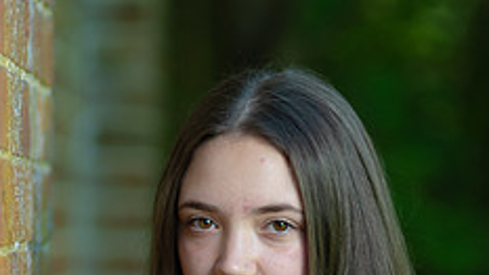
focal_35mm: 258
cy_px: 405
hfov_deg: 8.4
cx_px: 271
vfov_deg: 4.7
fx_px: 3345
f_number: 1.4
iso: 100
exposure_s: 1/1600
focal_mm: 85
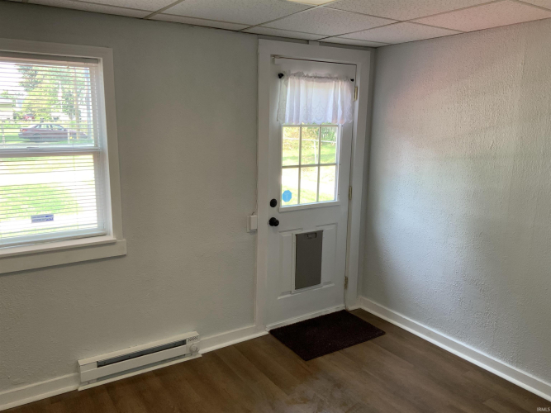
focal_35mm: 29
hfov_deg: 61.7
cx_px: 276
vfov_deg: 48.2
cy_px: 206
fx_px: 462
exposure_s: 1/120
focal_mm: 3
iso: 64
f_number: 1.8
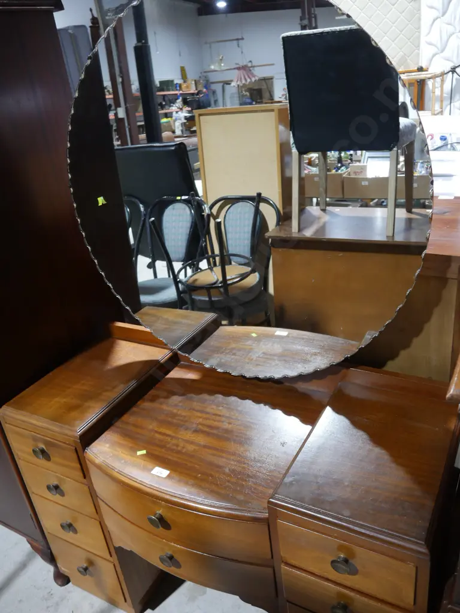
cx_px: 230
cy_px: 306
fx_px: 496
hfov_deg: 49.7
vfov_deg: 63.4
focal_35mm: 28
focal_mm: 14
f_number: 3.5
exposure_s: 1/60
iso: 800
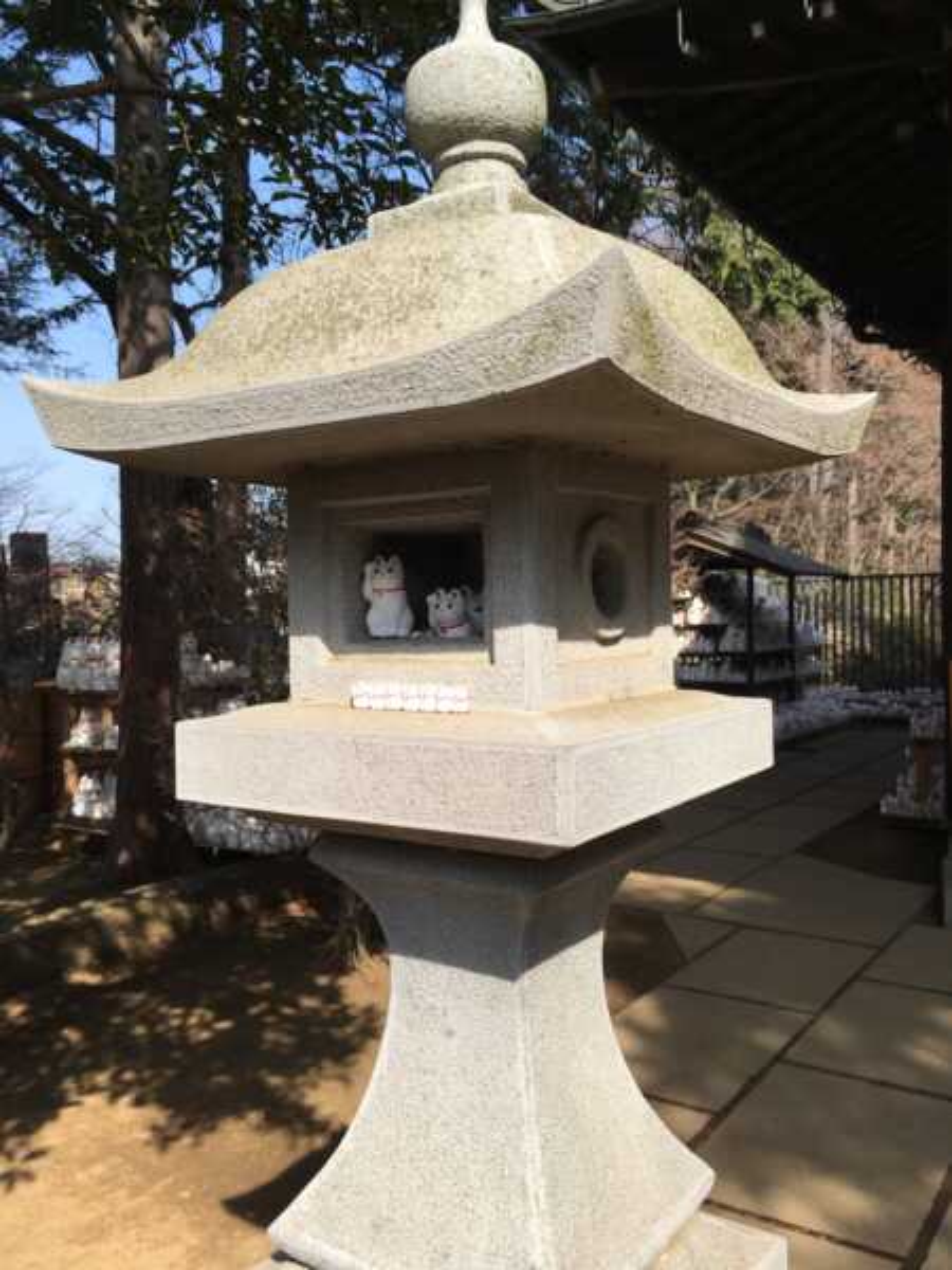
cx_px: 476
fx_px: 1063
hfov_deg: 48.2
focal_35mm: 29
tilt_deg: -1.6
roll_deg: +1.4
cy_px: 635
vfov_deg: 61.7
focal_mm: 4.15
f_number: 2.2
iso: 25
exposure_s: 1/874
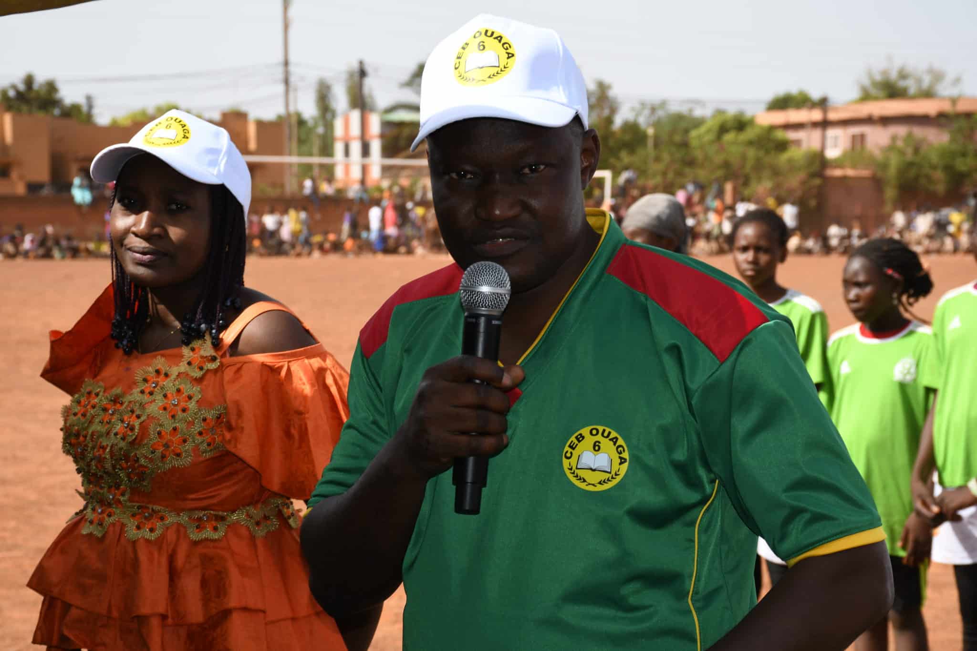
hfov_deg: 22.6
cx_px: 488
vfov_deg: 15.2
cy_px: 326
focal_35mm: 90
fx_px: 2442
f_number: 8
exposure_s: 1/250
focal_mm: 60
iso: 100
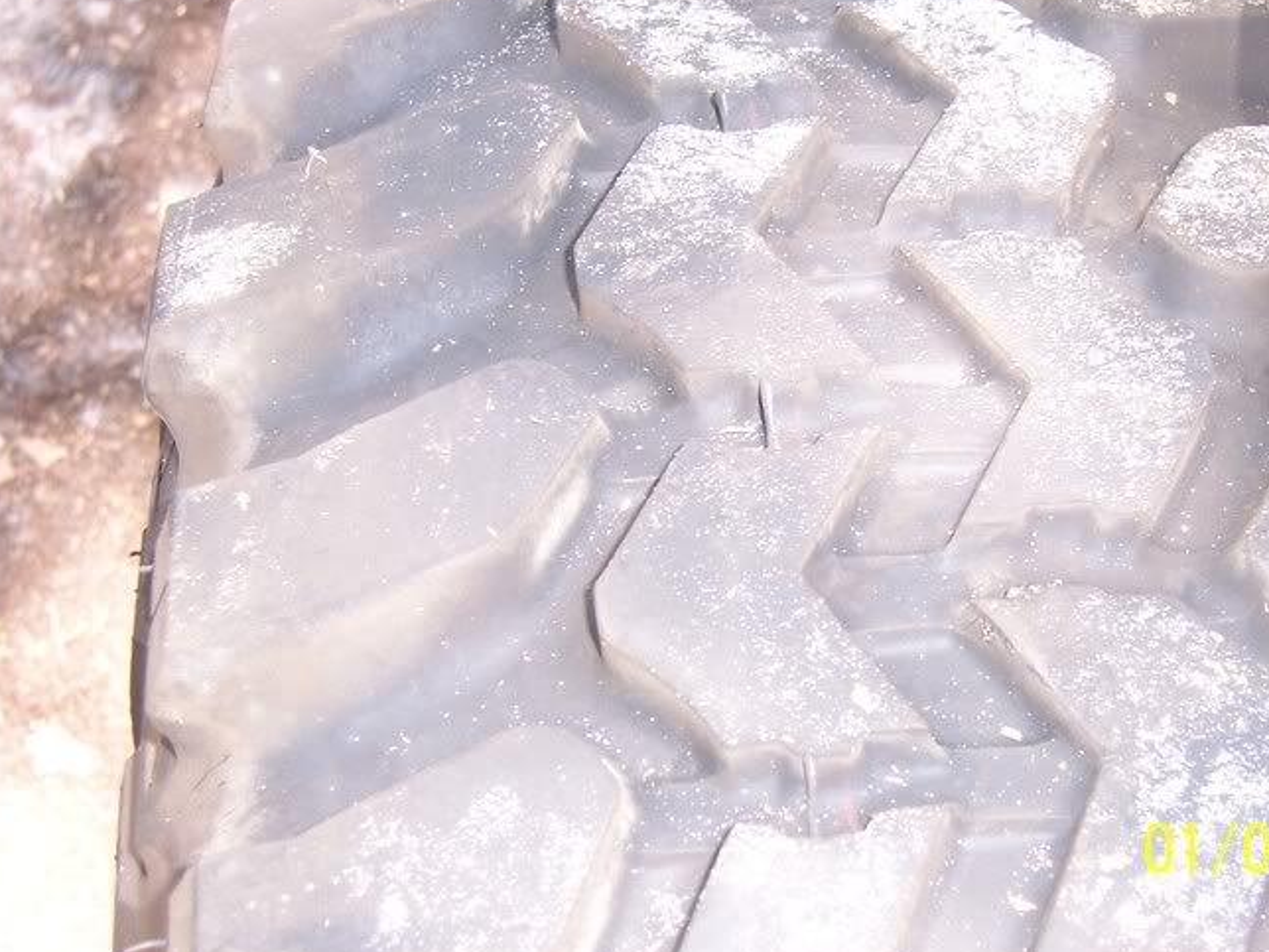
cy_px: 404
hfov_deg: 23.8
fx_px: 3006
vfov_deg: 18.0
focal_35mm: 82
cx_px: 770
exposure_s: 1/60
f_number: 4
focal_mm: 11
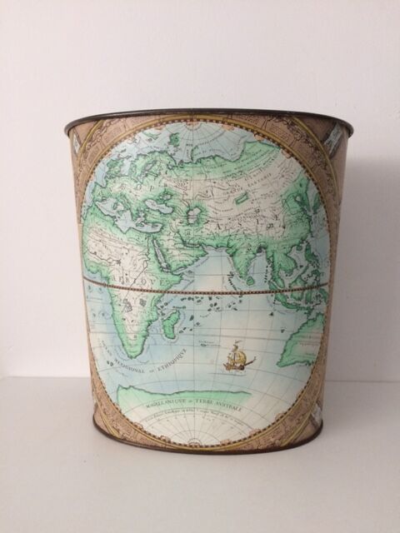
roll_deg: +0.2
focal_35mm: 29
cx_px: 200
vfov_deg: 61.7
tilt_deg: -7.0
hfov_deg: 48.2
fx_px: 447
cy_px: 266
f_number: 2.2
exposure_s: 1/33
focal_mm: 4.15
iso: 125
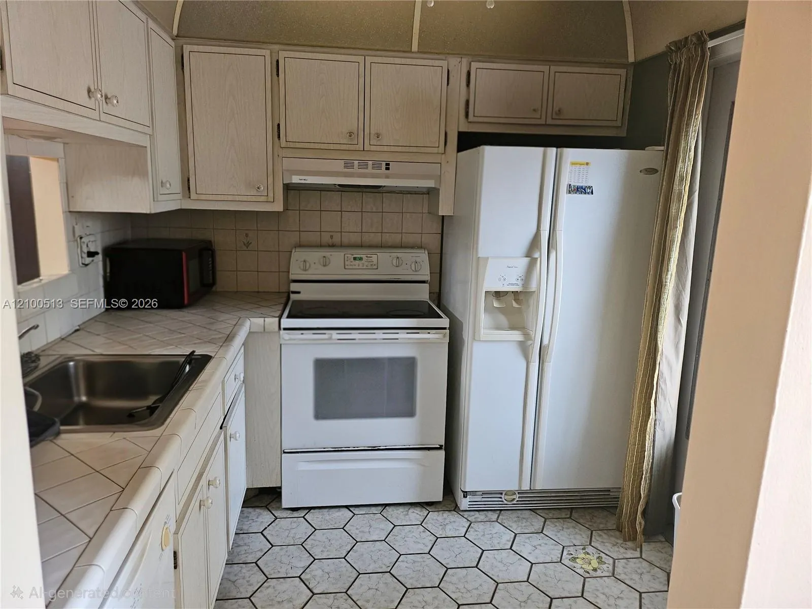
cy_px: 304
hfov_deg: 71.6
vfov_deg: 56.8
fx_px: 563
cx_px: 406
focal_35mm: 24
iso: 400
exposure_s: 1/120
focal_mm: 5
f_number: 1.8
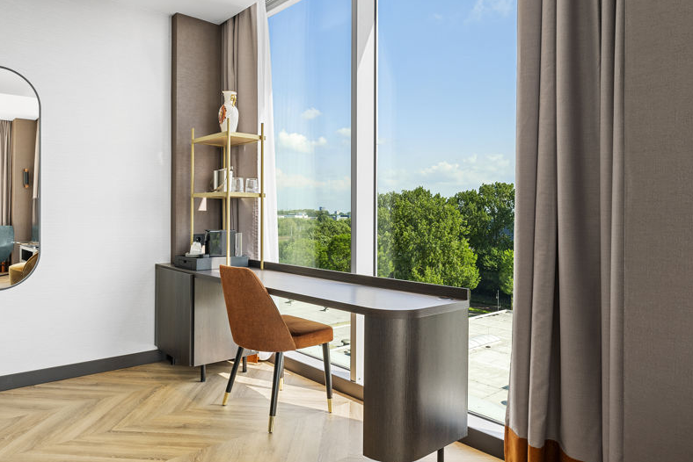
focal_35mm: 26
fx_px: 501
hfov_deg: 69.2
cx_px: 309
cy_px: 213
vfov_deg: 49.5
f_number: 8
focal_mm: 20
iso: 200
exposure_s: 1/50
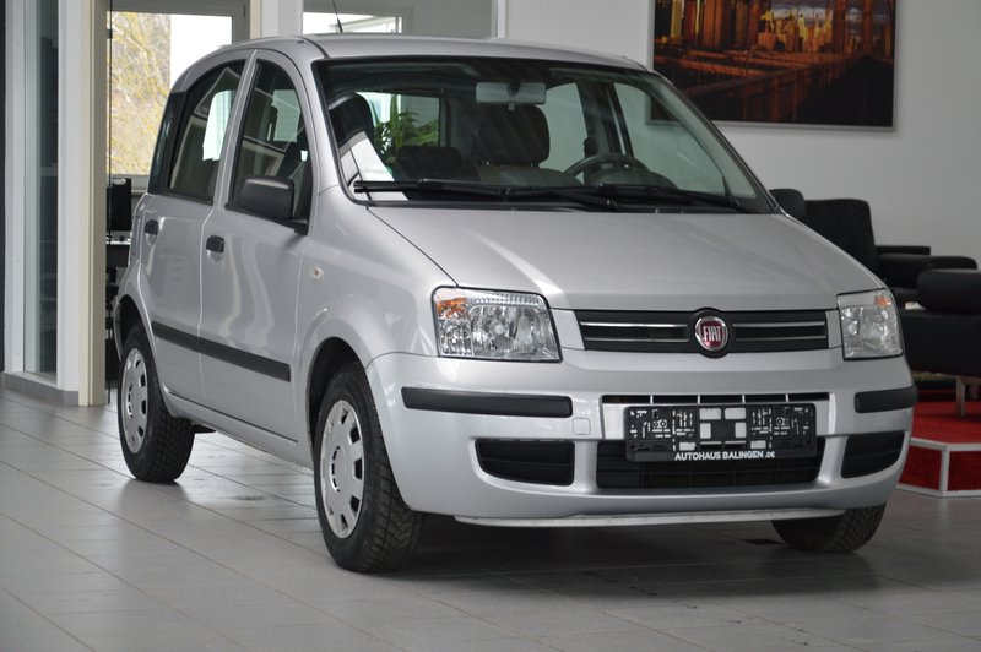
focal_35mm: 93
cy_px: 326
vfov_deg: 14.7
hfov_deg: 21.9
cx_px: 490
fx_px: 2532
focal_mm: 62
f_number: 5.3
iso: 450
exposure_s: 1/60
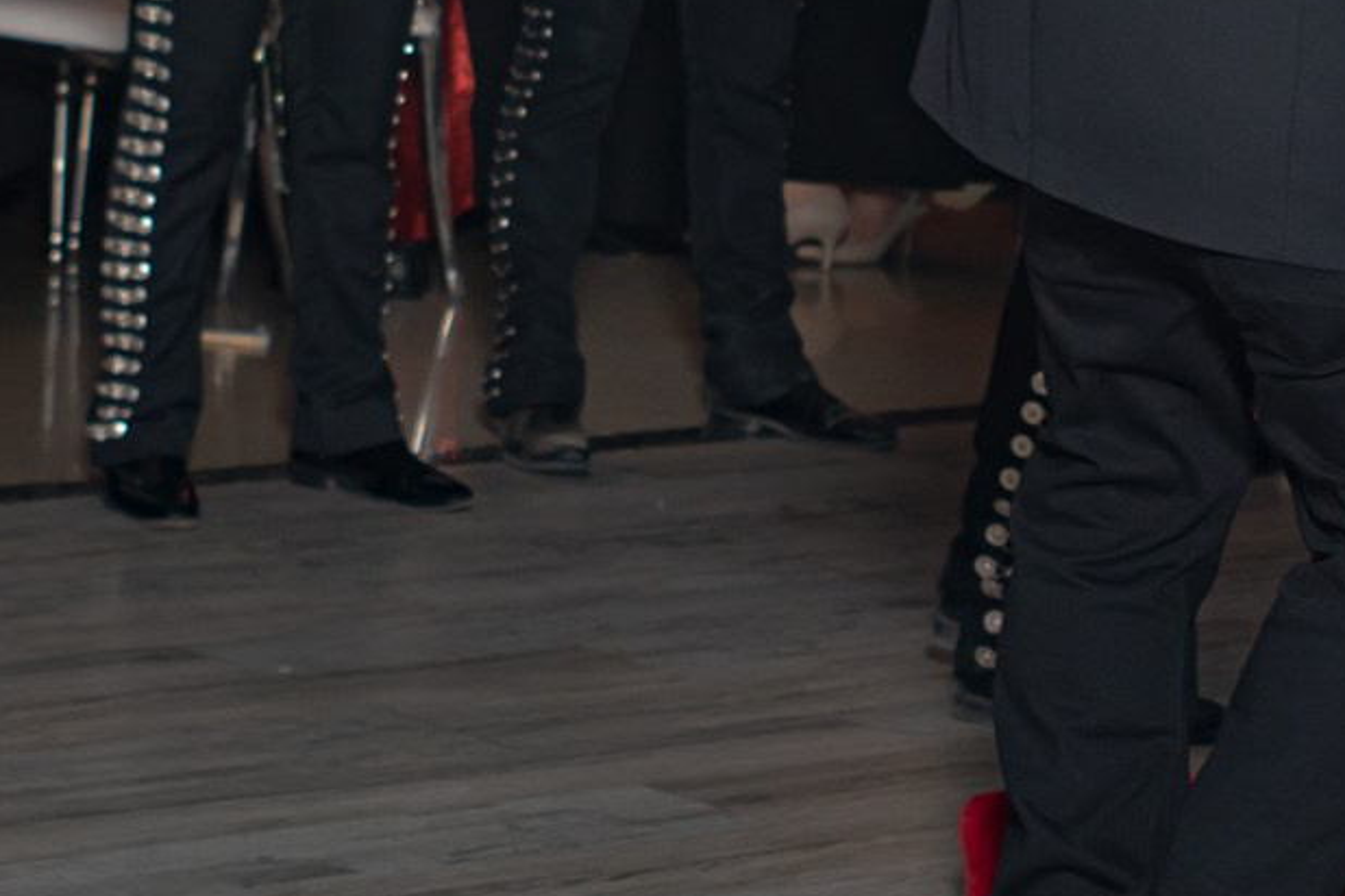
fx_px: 6351
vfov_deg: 8.0
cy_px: -214
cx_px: 731
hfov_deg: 12.1
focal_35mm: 170
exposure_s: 1/125
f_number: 2.4
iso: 250
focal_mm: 35
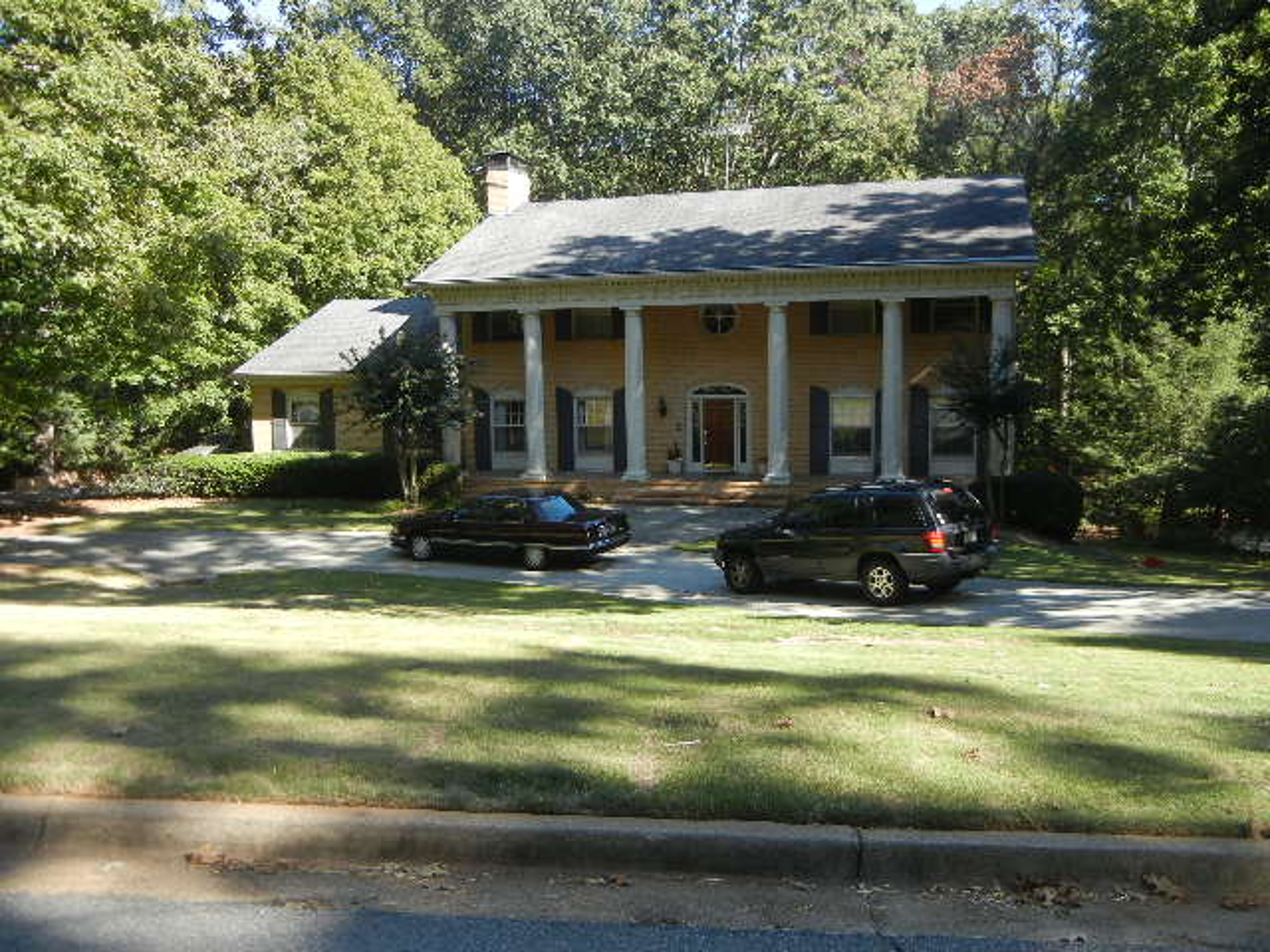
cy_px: 476
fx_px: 1101
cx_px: 635
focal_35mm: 30
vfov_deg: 46.8
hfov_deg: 60.0
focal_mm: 5.4
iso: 160
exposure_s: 1/322
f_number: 3.5
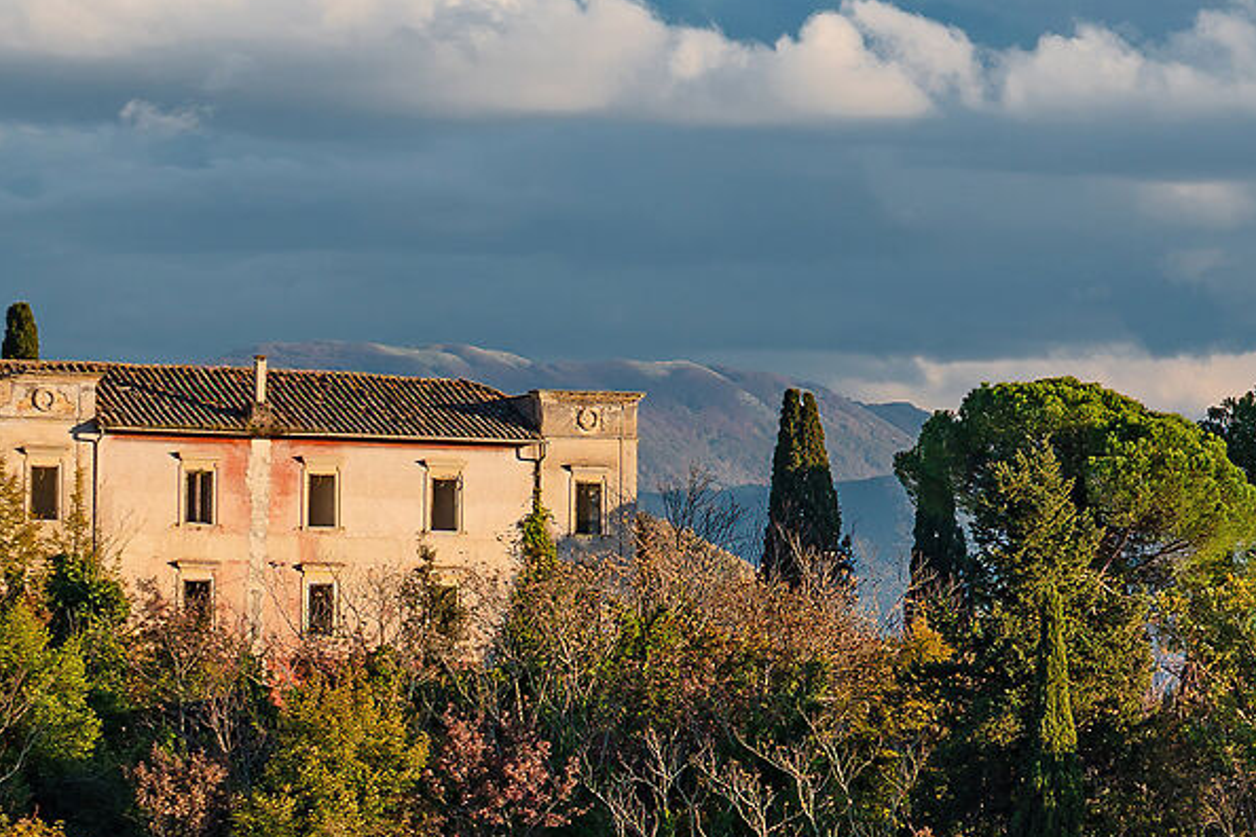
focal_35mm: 218
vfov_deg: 6.3
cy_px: 541
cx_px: 1704
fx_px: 7605
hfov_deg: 9.3
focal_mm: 54
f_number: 8
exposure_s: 1/160
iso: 160
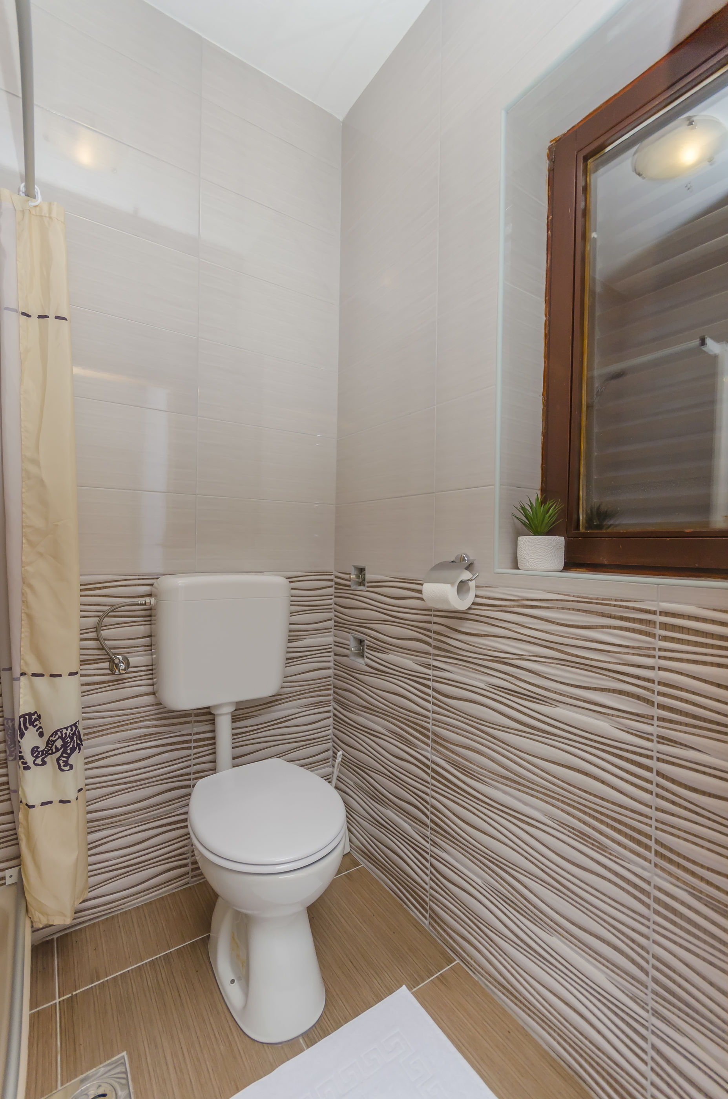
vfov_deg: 100.5
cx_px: 364
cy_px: 550
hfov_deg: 77.1
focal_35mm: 15
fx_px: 457
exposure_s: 1/100
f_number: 7.1
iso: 320
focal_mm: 10
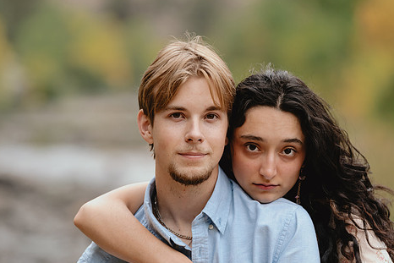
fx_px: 2562
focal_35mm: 234
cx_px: 182
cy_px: 132
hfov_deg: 8.8
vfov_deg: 5.9
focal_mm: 188
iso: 320
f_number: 3.5
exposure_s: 1/250
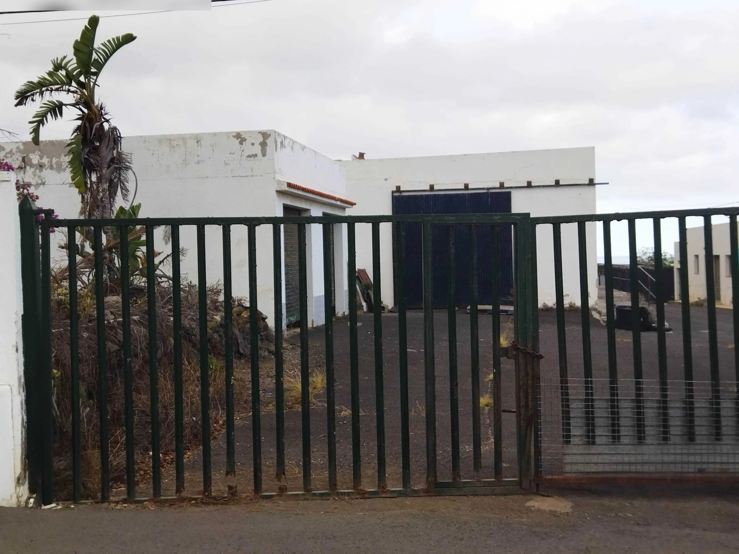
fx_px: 576
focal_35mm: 27
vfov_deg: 51.4
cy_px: 277
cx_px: 370
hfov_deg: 65.3
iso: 99
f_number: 1.79
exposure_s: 1/711
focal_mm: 4.71
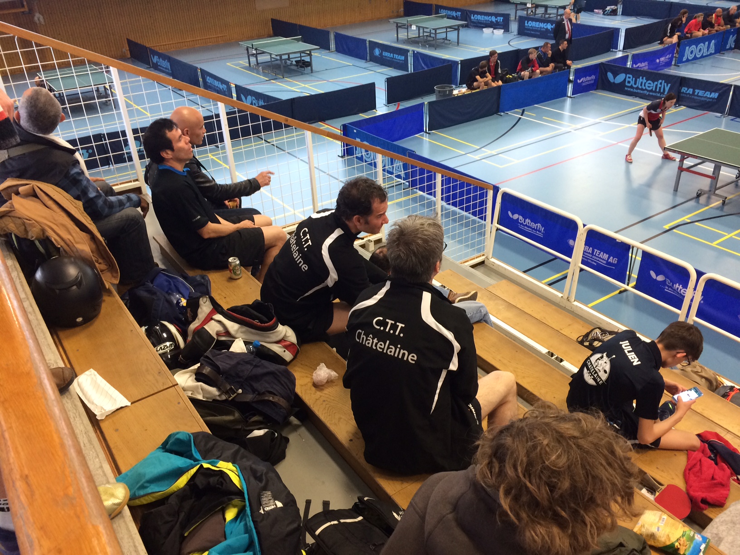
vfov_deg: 48.2
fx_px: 620
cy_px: 278
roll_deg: +3.8
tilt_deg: -29.8
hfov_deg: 61.7
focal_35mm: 29
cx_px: 370
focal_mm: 4.15
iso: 80
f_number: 2.2
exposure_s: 1/33
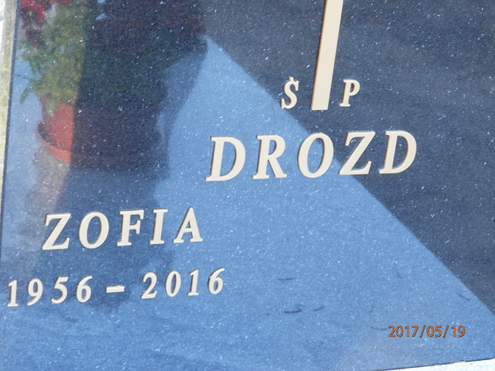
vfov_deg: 11.2
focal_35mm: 132
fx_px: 1888
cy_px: 186
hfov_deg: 14.9
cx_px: 248
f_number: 4.7
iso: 200
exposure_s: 1/20
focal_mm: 23.6
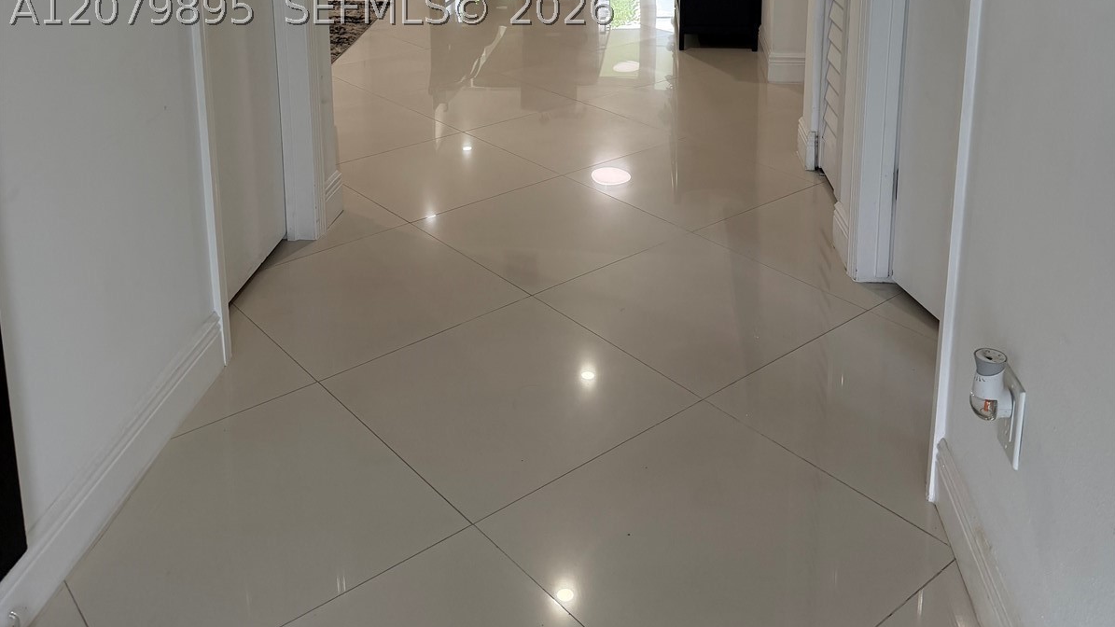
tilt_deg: -12.6
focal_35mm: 35
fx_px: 1035
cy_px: 8
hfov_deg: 56.6
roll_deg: -0.5
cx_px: 559
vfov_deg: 31.3
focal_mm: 6.76
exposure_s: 1/60
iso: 160
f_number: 1.78
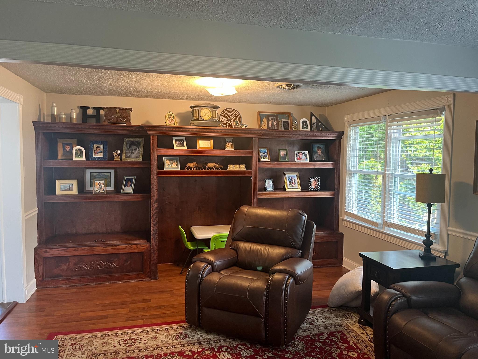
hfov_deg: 67.3
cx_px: 239
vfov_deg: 53.1
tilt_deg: -0.7
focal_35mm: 26
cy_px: 180
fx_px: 359
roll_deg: +0.3
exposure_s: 1/60
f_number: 1.6
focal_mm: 5.1
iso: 200
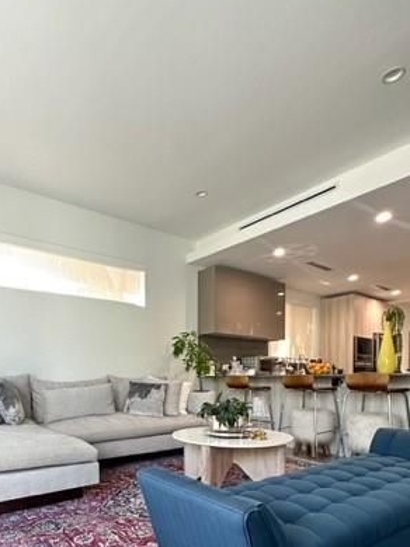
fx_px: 364
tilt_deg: -2.7
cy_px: 390
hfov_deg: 58.0
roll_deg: +0.2
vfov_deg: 70.4
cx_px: 152
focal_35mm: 23
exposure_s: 1/60
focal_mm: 2.22
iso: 500
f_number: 2.2
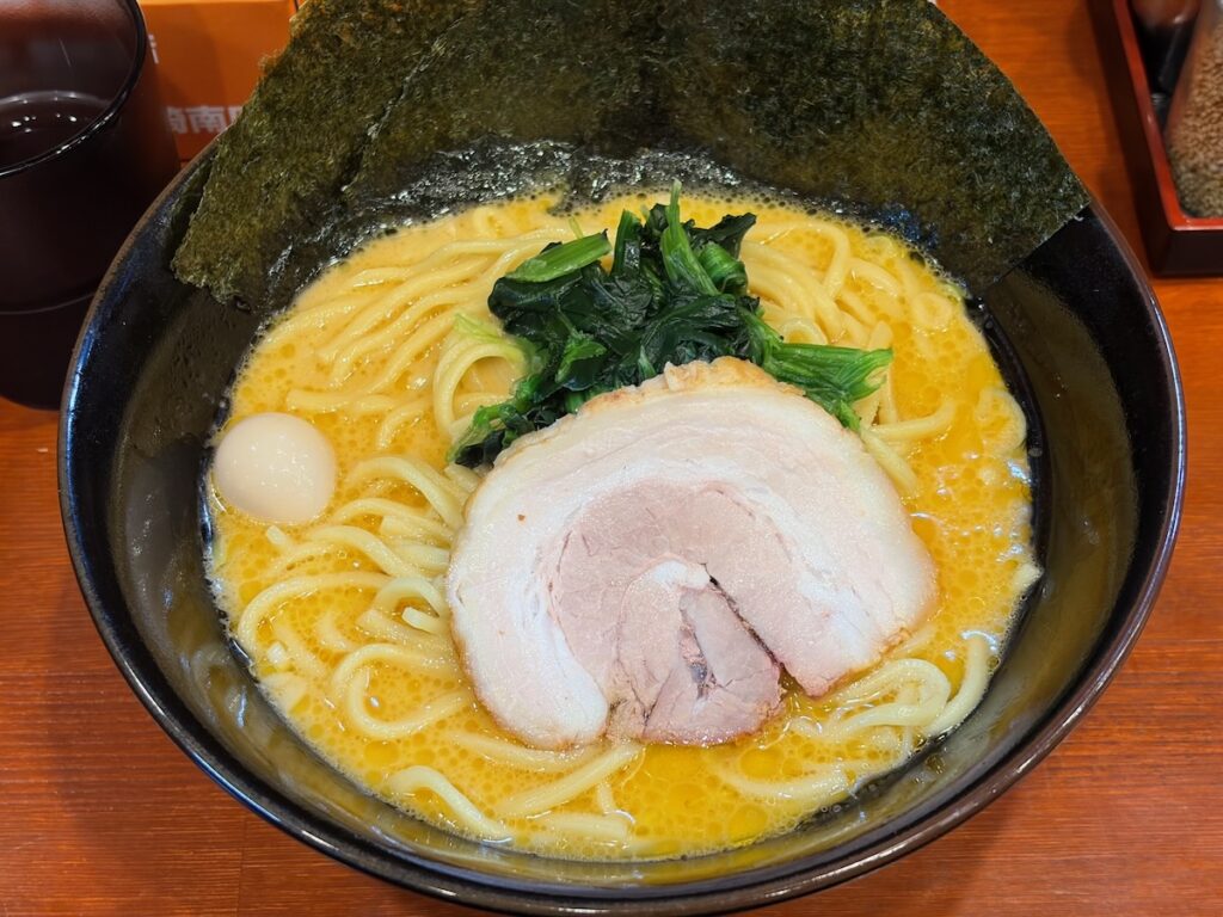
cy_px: 458
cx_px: 612
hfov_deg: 36.8
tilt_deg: -56.0
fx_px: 1837
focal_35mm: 52
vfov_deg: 28.0
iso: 100
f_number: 1.6
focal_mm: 5.96
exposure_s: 1/60
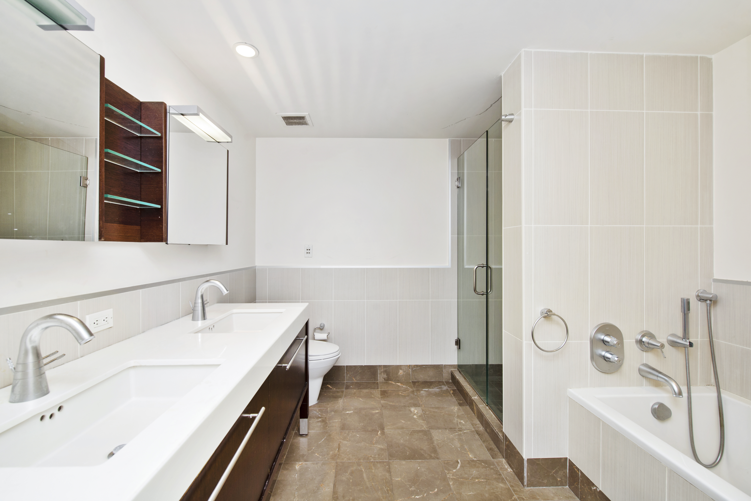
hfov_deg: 100.4
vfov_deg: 77.4
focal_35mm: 15
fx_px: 313
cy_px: 250
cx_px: 376
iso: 100
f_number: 8
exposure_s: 1/15
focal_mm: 15
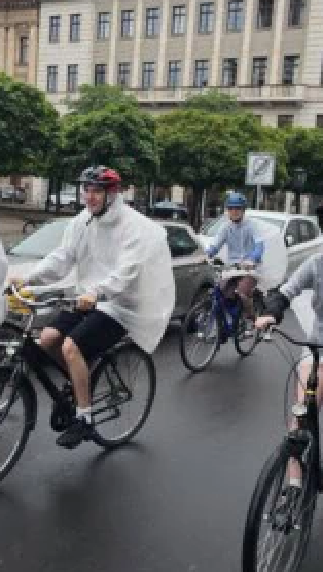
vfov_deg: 45.4
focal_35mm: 45
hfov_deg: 26.6
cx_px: 158
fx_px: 683
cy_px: 271
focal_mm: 6.3
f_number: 1.7
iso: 10
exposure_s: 1/134
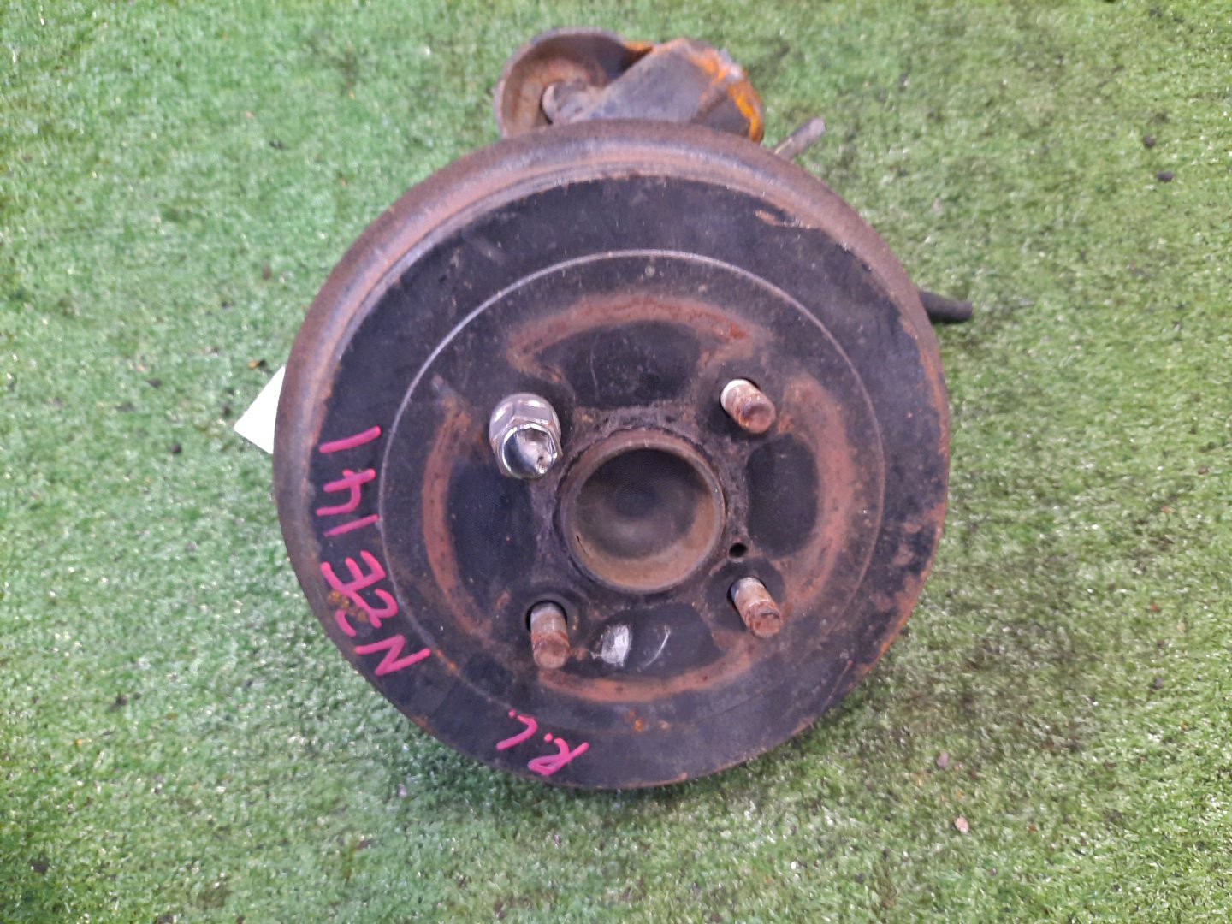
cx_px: 616
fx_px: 890
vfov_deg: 54.9
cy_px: 462
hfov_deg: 69.4
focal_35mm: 25
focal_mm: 4.6
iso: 430
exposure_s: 1/25
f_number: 2
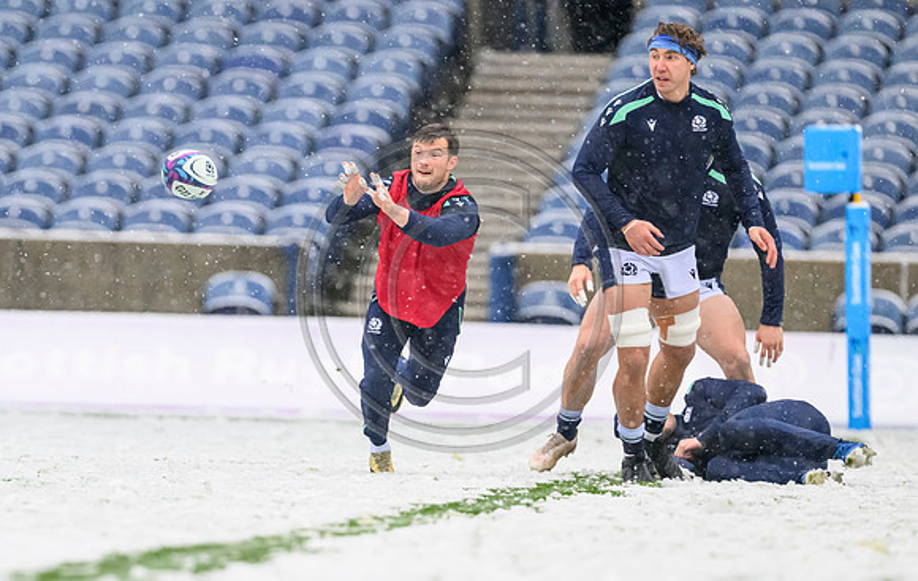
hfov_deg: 3.4
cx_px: 328
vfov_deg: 2.2
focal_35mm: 611
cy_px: 405
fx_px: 15342
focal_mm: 400
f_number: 3.5
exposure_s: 1/1600
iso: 8000
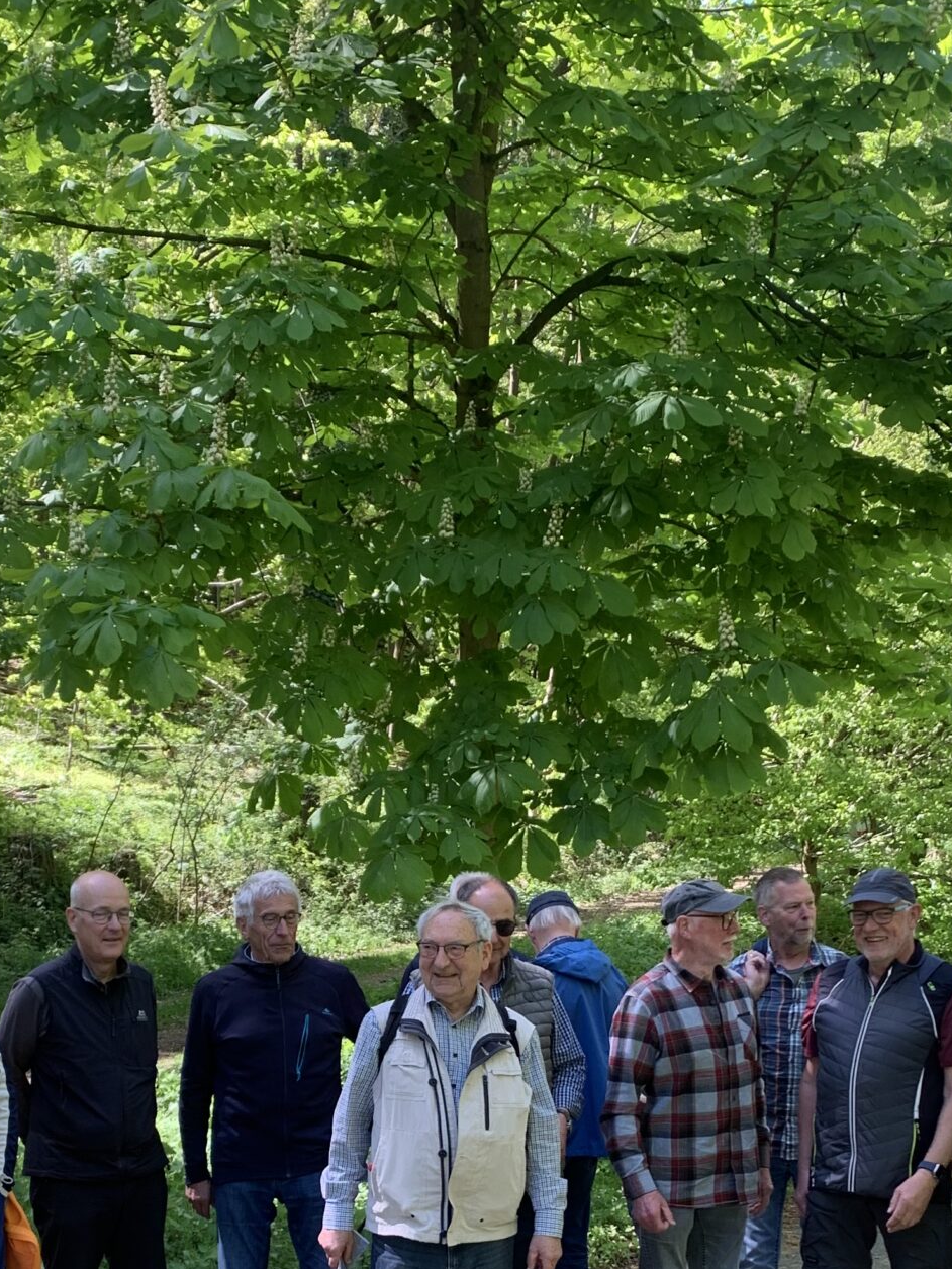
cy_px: 1113
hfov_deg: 27.5
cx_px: 411
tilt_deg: -3.3
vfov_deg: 34.4
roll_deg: -0.4
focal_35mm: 53
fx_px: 1943
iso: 25
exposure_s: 1/121
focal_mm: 4.25
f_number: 1.8
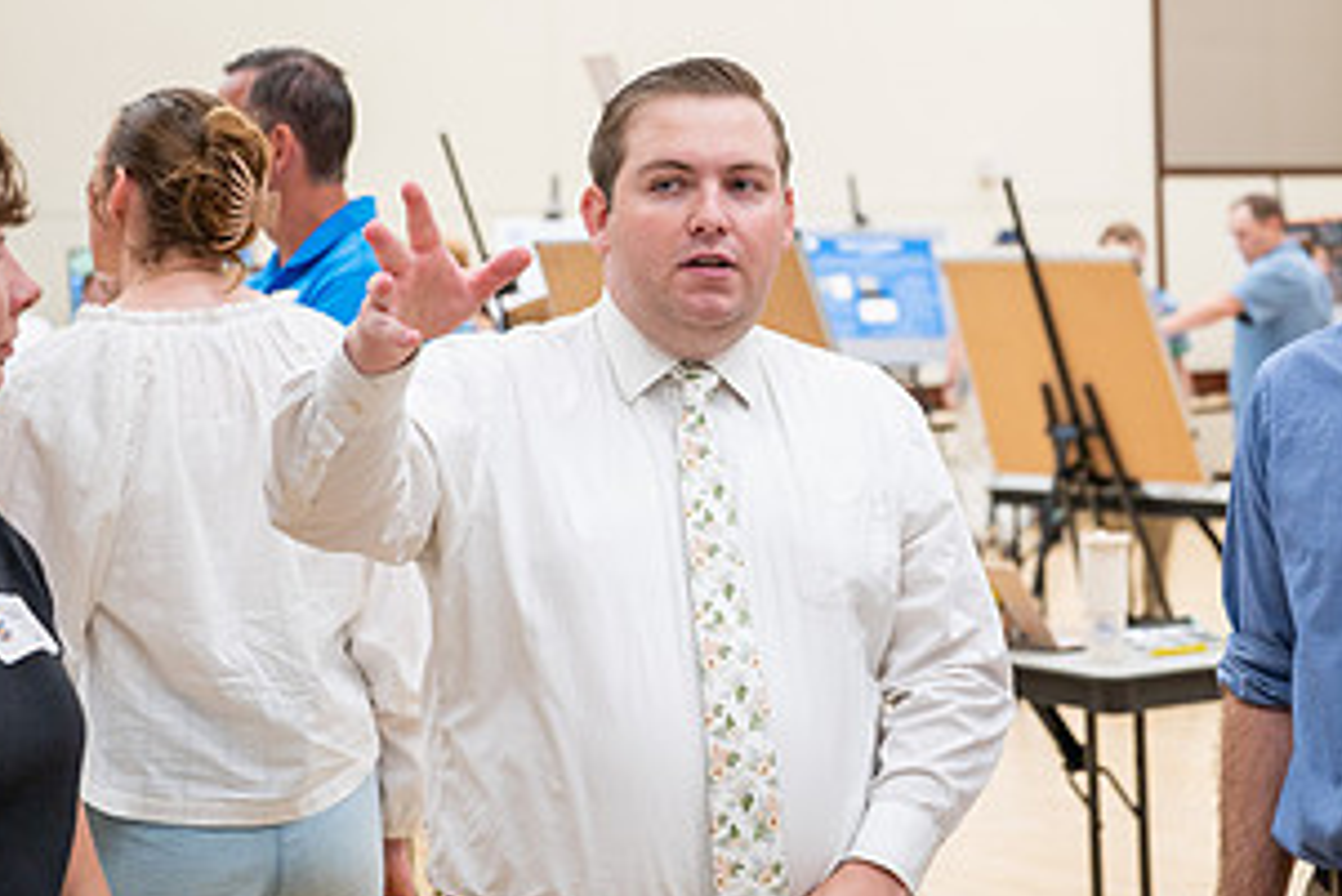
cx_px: 798
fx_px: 2872
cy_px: 283
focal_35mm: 77
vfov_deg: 17.7
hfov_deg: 26.3
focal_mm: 40
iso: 800
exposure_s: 1/160
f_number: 2.8
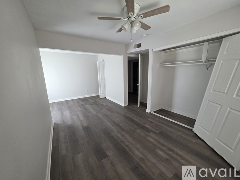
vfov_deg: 89.9
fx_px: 90
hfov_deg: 106.2
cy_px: 90
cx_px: 120
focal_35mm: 13
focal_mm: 2.2
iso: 400
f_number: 1.9
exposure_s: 1/359
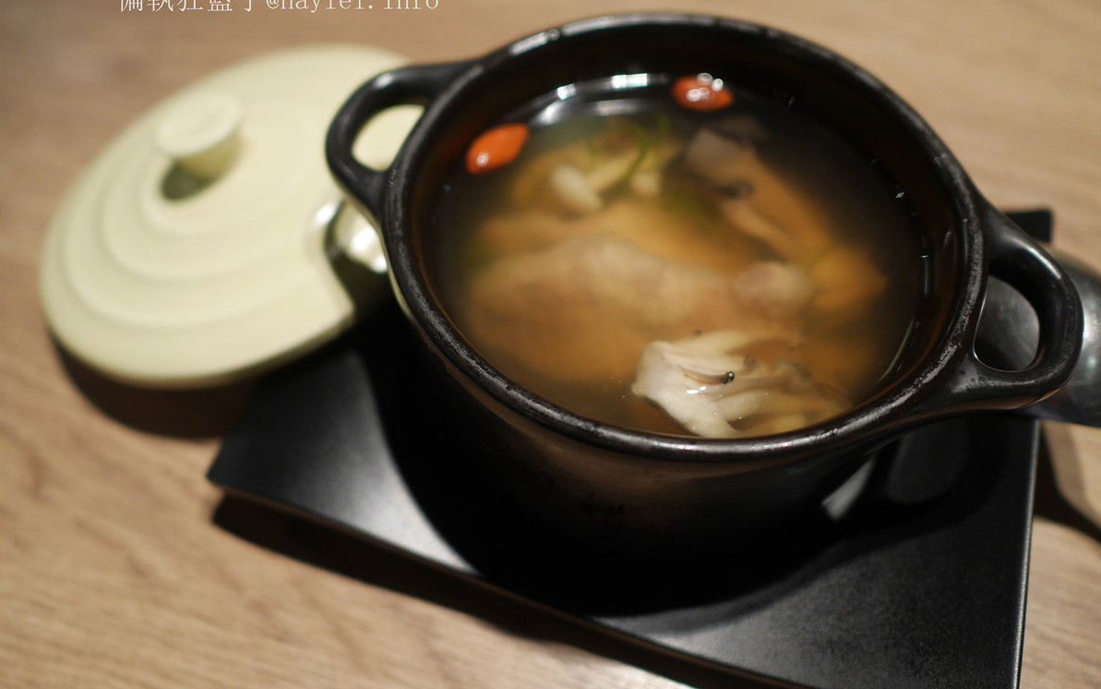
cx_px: 549
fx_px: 960
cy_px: 345
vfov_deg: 39.4
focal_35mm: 32
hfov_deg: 59.6
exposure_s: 1/60
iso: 320
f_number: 1.7
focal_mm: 15
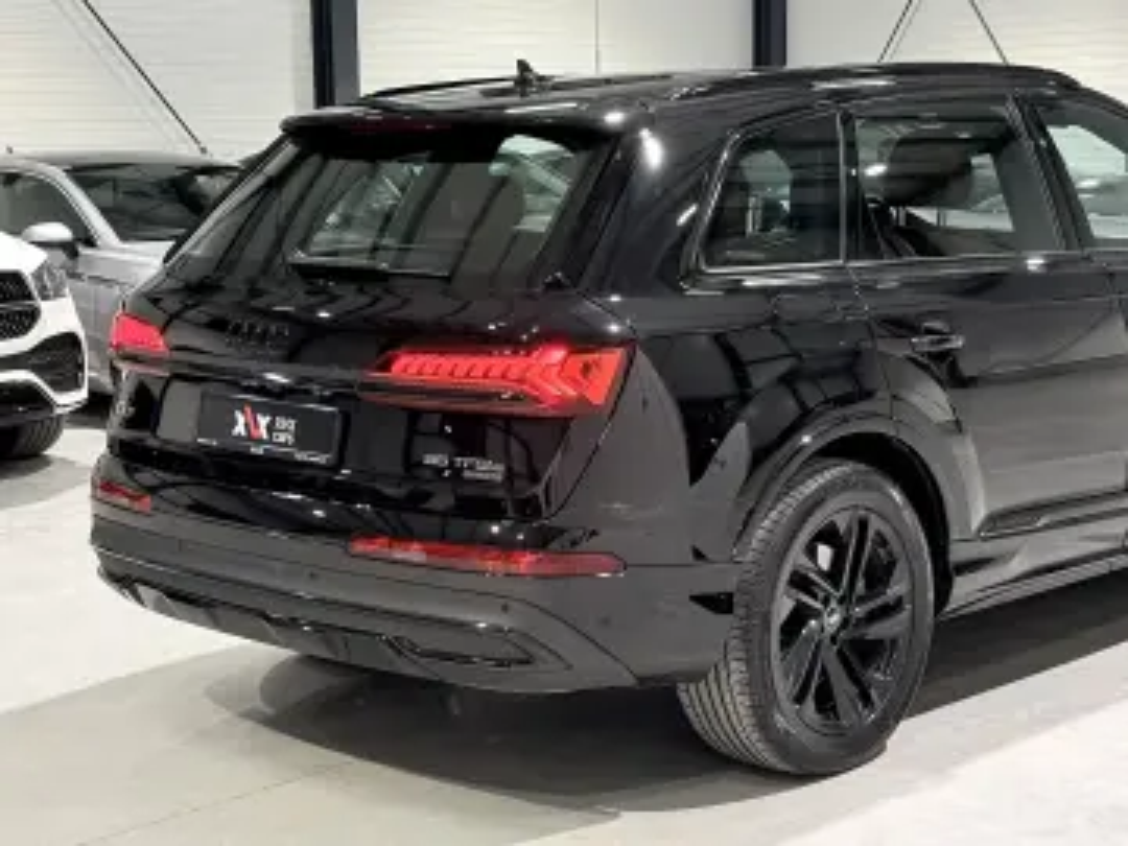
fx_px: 1564
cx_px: 564
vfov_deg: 30.3
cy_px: 423
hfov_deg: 39.7
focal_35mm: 48
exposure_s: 1/50
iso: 200
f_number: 1.78
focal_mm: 6.76
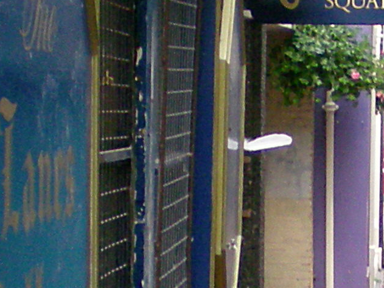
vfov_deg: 8.0
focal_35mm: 185
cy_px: 143
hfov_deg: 10.5
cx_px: 439
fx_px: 2052
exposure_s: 1/23.1
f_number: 3.1
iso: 200
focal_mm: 6.3
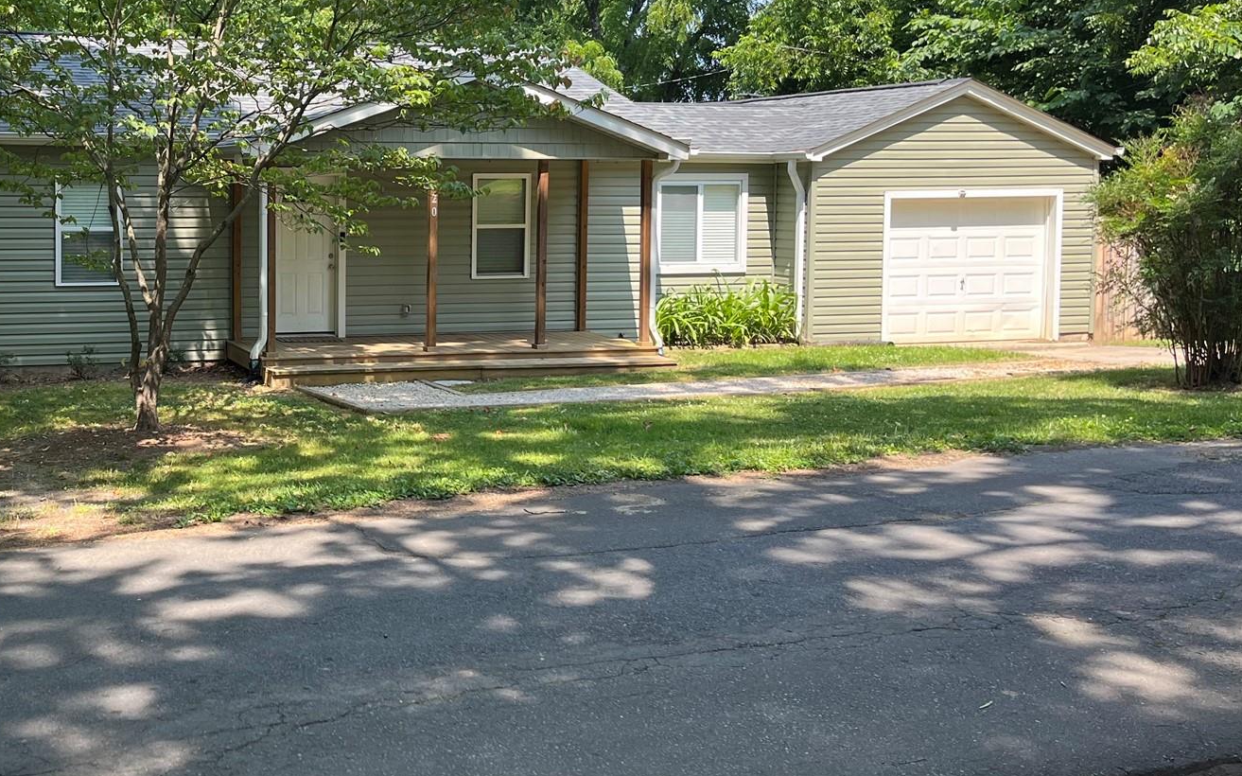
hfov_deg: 44.3
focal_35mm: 43
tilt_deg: -3.6
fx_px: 1455
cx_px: 277
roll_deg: -1.8
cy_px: 267
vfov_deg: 29.7
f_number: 1.6
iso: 50
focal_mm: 5.1
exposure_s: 1/653
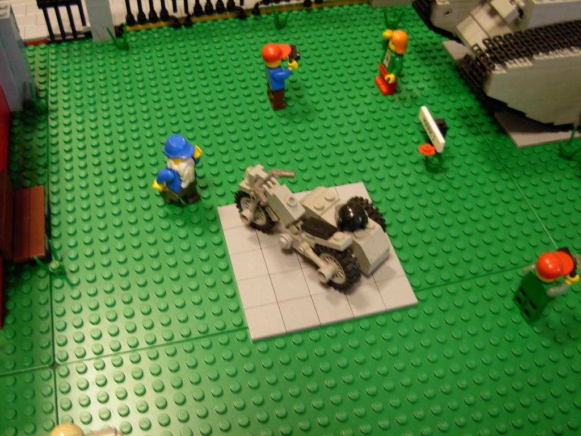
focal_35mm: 38
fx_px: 638
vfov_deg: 37.7
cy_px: 218
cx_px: 290
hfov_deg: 49.0
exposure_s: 1/4.4
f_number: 2.9
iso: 79
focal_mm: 6.3
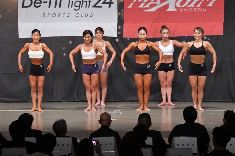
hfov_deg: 13.7
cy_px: 78
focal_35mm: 150
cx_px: 118
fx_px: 979
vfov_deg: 9.1
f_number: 5.6
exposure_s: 1/400
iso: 5000
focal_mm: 100
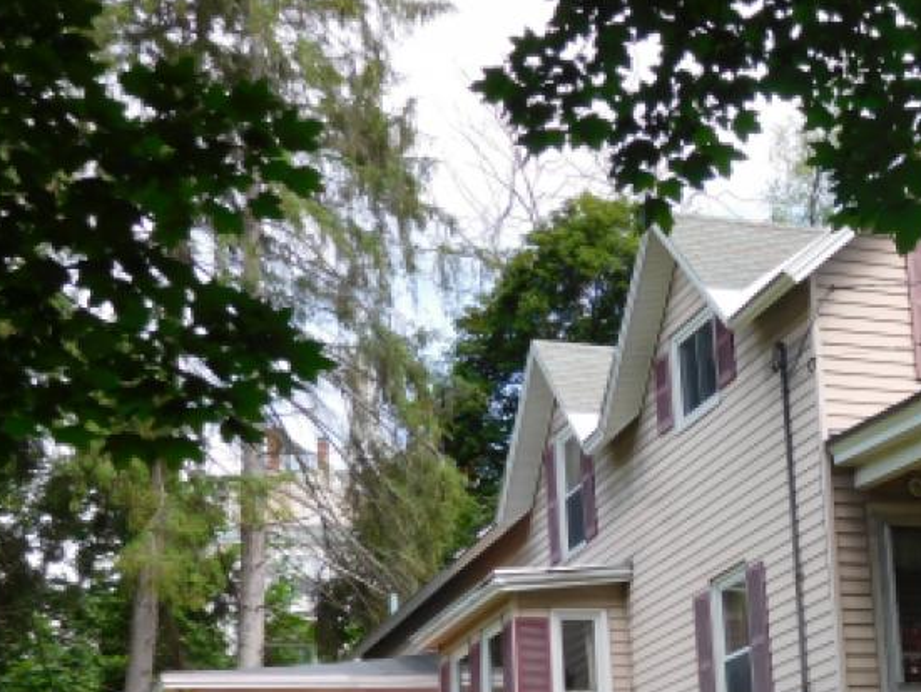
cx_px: 807
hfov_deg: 28.8
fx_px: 1731
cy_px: 576
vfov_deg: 22.2
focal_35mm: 65
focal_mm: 6.2
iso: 125
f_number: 3.8
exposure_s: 1/400
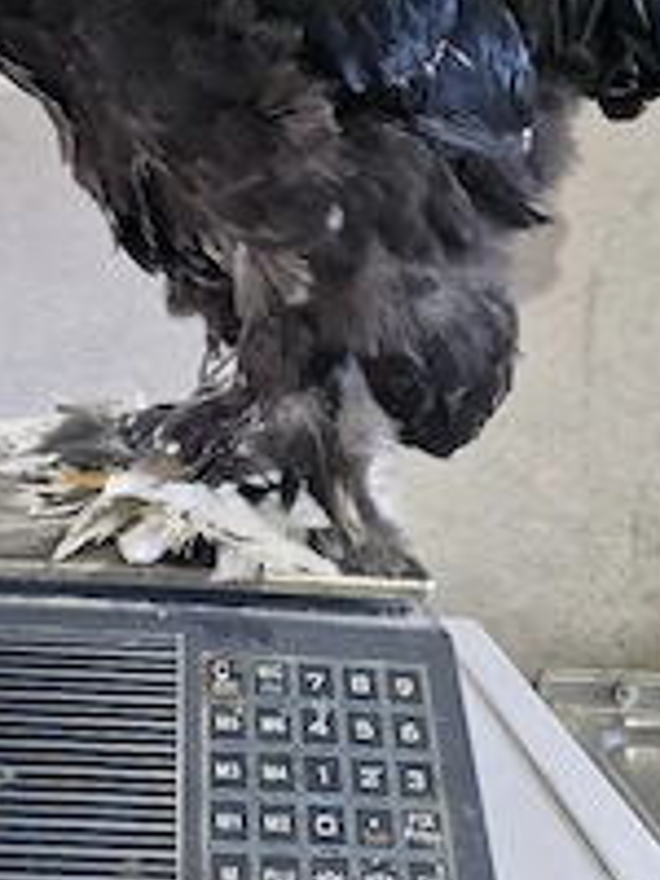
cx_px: 158
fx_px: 1169
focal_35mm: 46
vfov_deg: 40.0
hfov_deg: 30.9
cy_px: 211
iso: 1000
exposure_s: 1/100
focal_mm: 5.54
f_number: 1.8
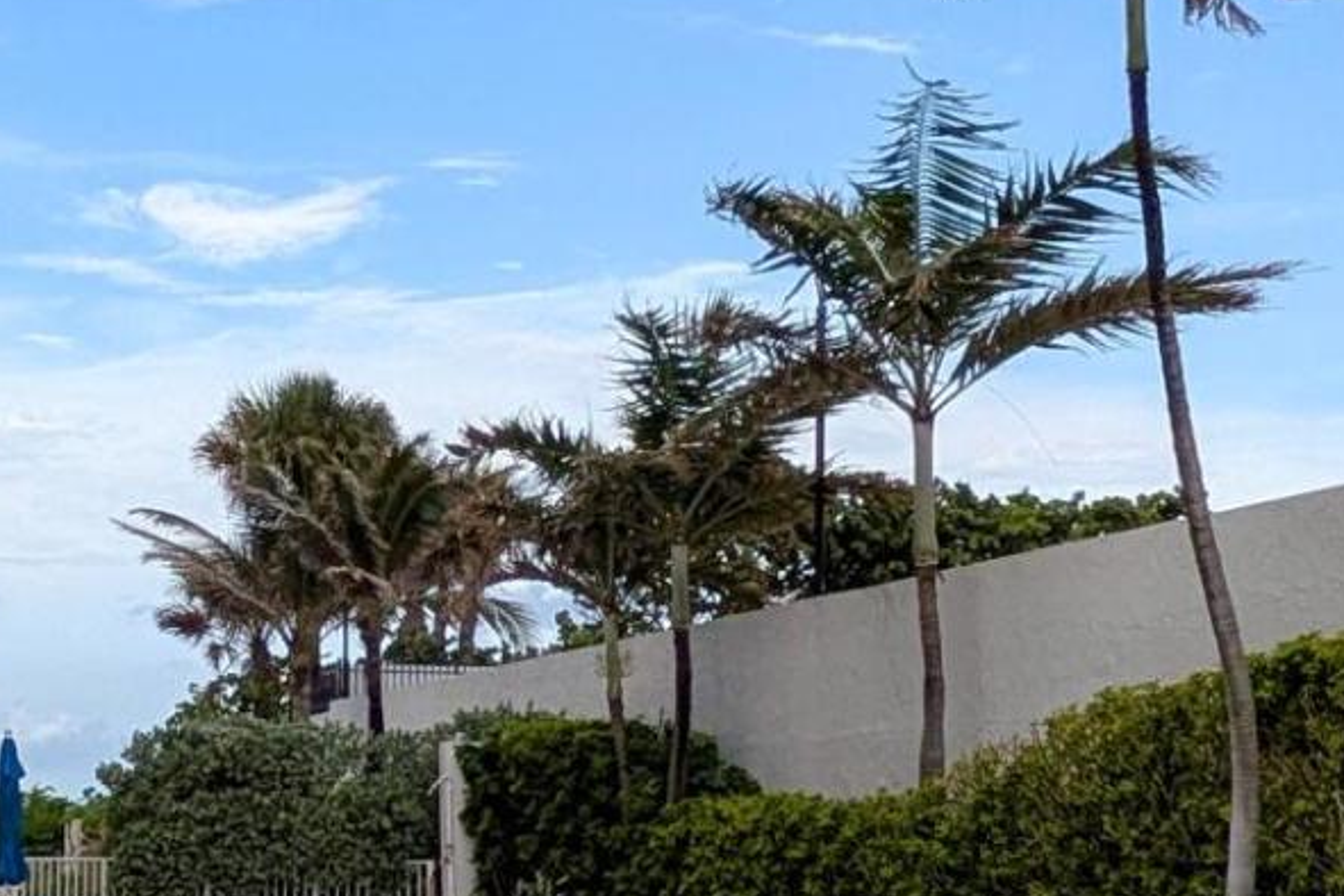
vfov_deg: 19.2
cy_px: 457
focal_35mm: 71
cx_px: 339
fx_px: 2650
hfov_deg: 28.1
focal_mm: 1.85
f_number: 2.2
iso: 53
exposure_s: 1/703
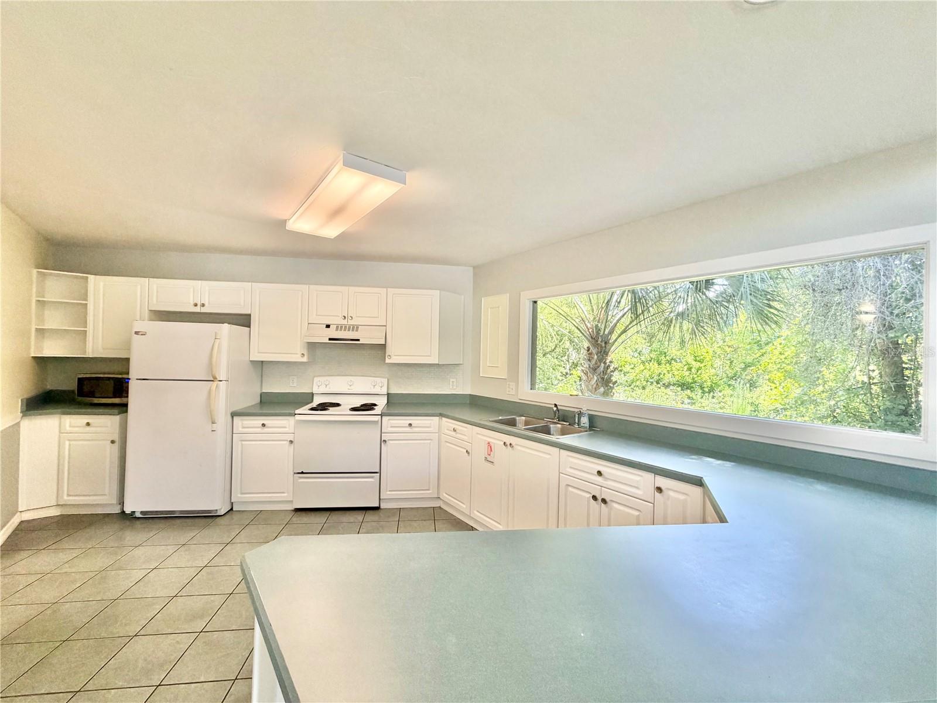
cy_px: 352
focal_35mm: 14
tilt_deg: -0.6
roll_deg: -0.3
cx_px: 468
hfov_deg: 102.1
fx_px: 379
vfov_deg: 85.7
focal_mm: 2.22
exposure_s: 1/120
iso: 200
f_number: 2.2
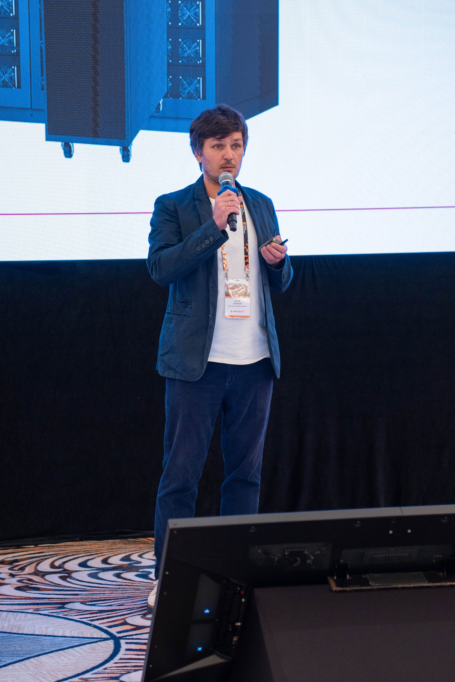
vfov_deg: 18.3
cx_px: 228
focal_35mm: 112
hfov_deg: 12.2
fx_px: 2123
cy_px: 341
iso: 500
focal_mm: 75
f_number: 2.8
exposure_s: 1/200
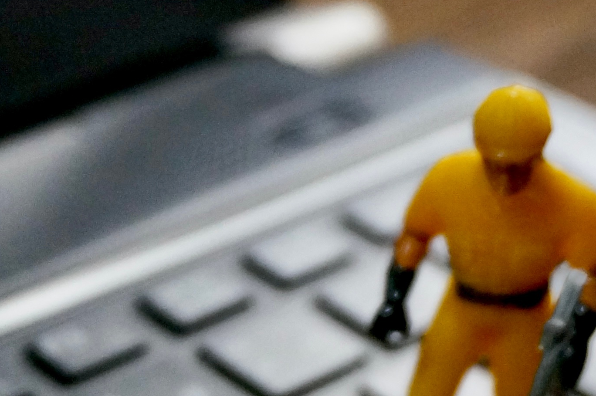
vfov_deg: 9.4
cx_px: -33
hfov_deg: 14.4
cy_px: 642
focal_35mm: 140
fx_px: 2315
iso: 1250
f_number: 4.5
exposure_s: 1/160
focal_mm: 26
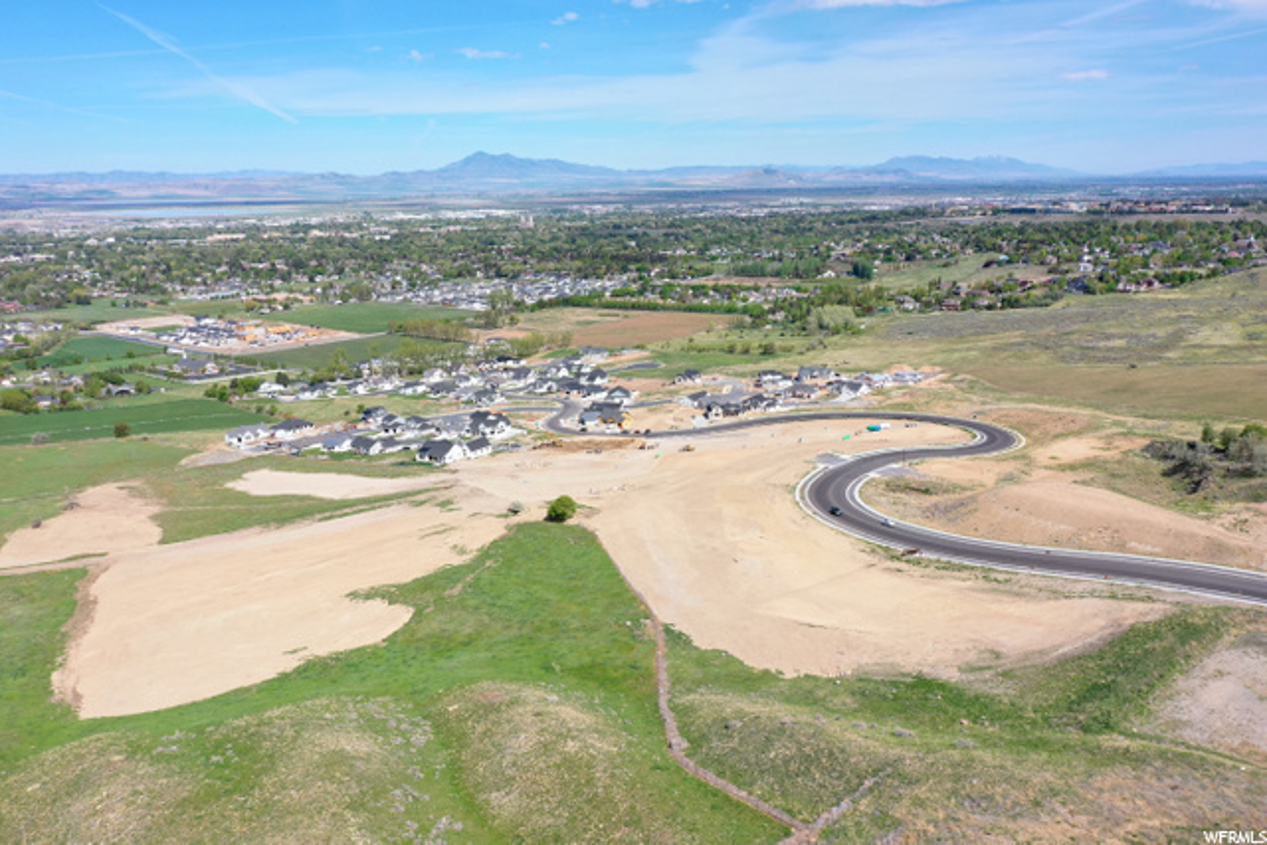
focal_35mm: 28
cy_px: 422
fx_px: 986
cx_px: 634
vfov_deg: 46.4
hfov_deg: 65.5
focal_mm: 10.26
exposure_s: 1/400
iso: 100
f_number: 5.6
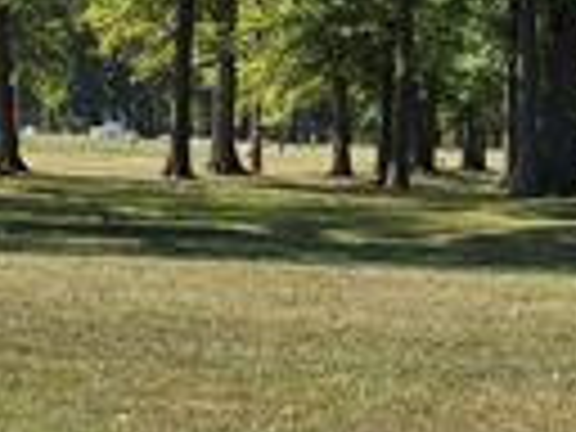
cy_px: 374
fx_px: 3062
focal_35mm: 184
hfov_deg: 10.7
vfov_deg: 8.0
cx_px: 392
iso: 12
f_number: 1.7
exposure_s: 1/633
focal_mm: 6.3
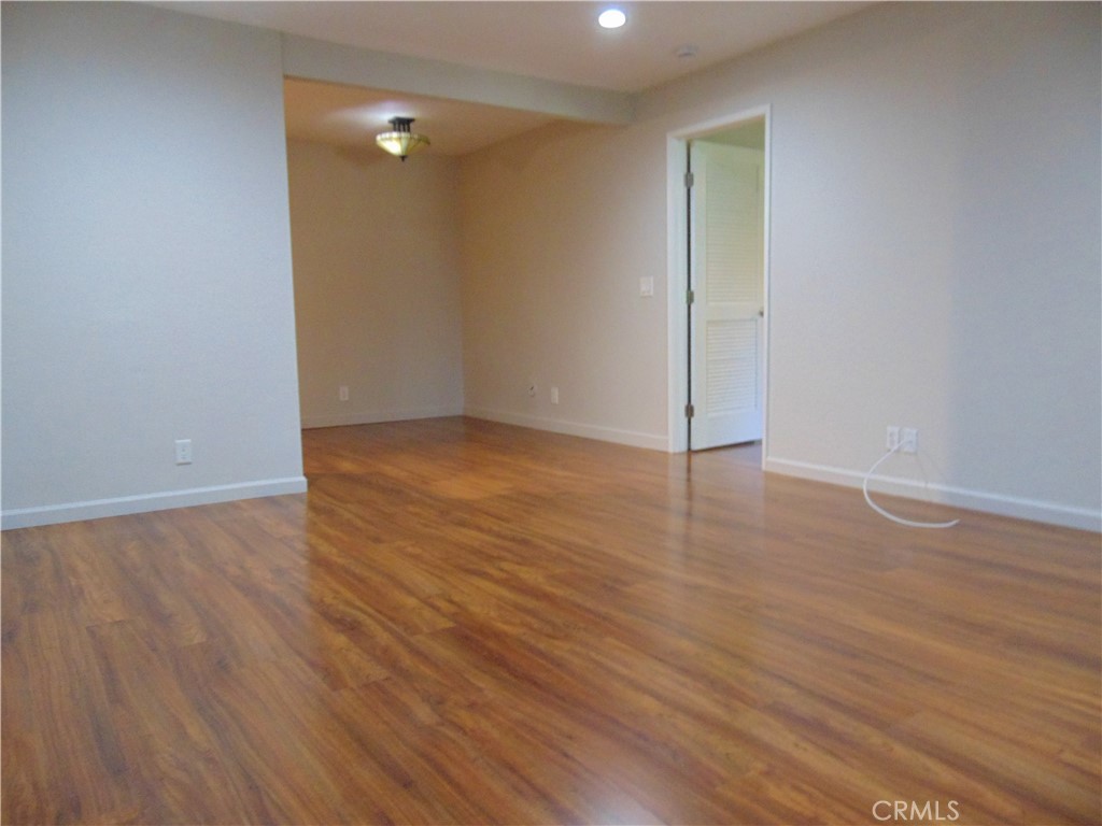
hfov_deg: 69.4
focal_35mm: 25
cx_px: 551
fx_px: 796
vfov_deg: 54.9
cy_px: 413
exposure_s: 1/20
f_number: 3
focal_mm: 4.5
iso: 400
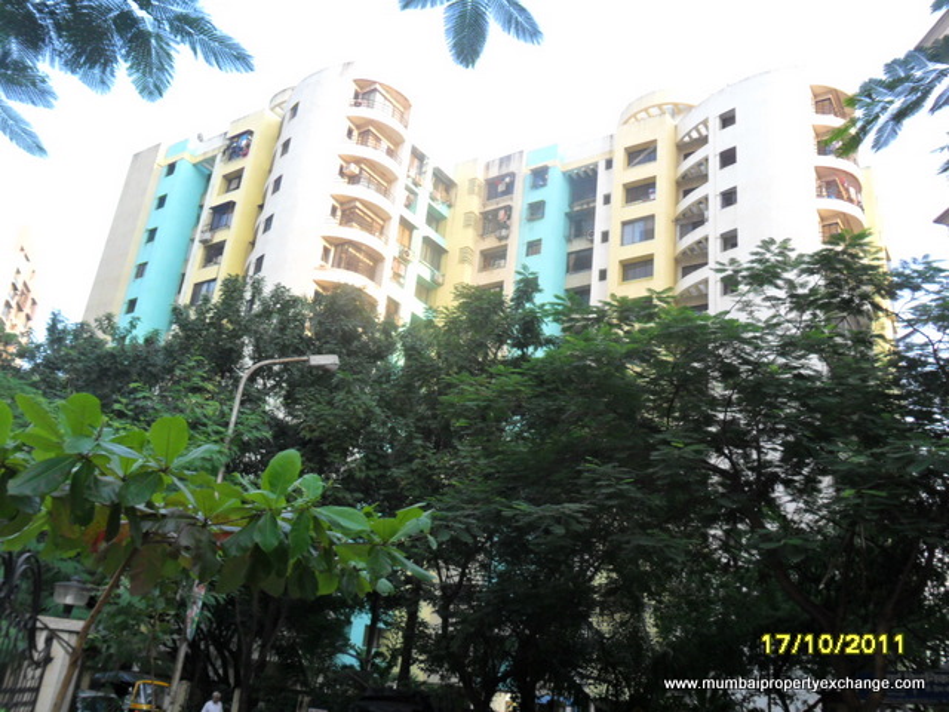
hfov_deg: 56.8
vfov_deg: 44.2
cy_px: 356
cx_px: 474
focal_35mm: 32
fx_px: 877
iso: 100
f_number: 3.7
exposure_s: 1/60
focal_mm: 5.7
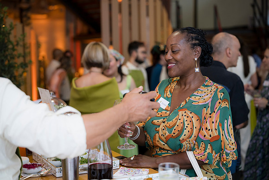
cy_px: 90
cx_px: 134
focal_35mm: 55
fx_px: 411
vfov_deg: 24.6
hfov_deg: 36.2
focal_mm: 55
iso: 250
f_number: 2.2
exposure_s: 1/160
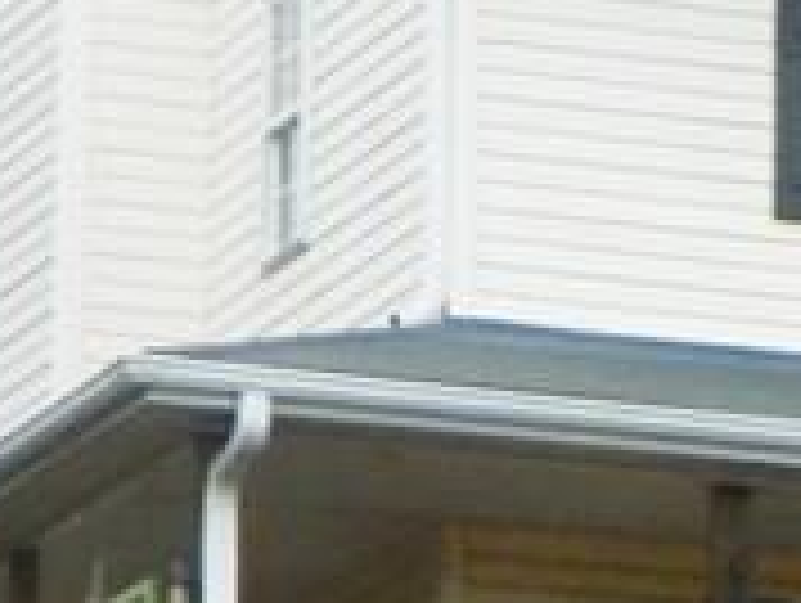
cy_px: 616
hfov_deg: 4.6
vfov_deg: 3.6
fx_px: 9709
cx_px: 1665
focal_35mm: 419
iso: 200
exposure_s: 1/40
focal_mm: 13
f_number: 3.5
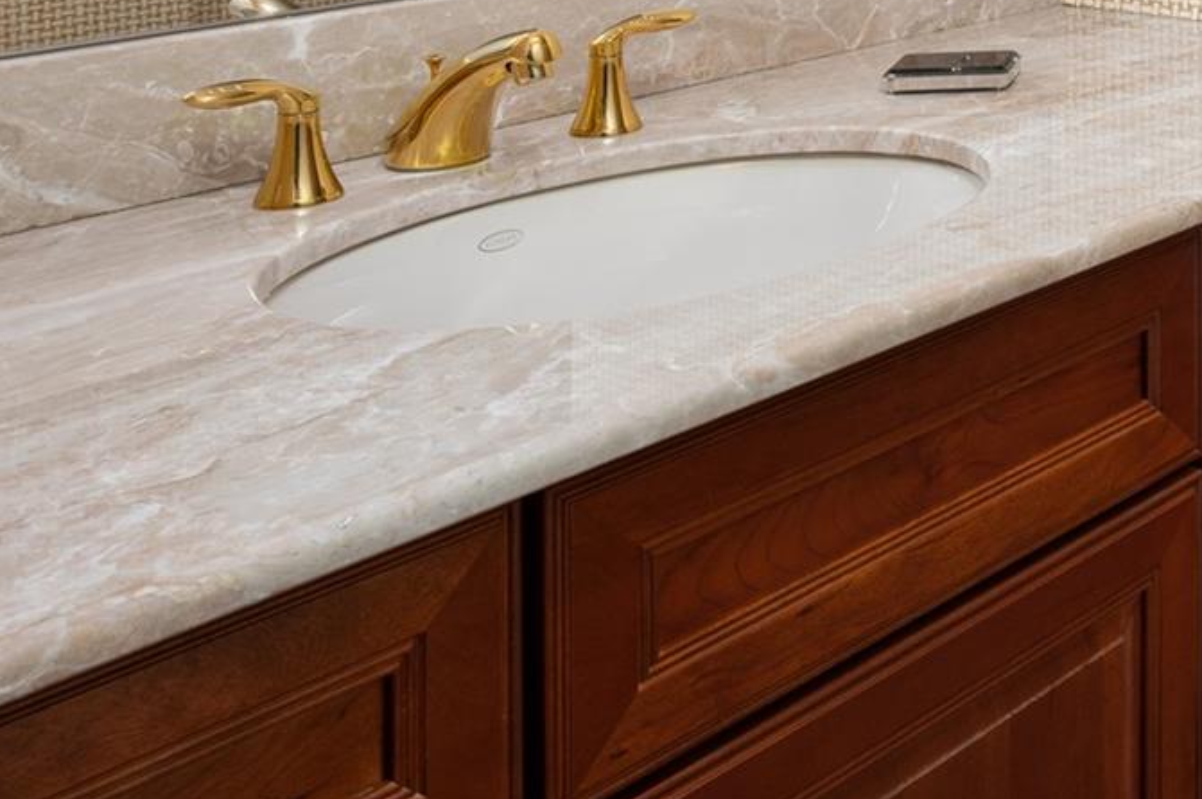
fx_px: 1785
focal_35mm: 54
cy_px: -327
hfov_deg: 29.9
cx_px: 1550
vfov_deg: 21.9
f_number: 9
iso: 320
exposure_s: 1/5
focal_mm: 17.5
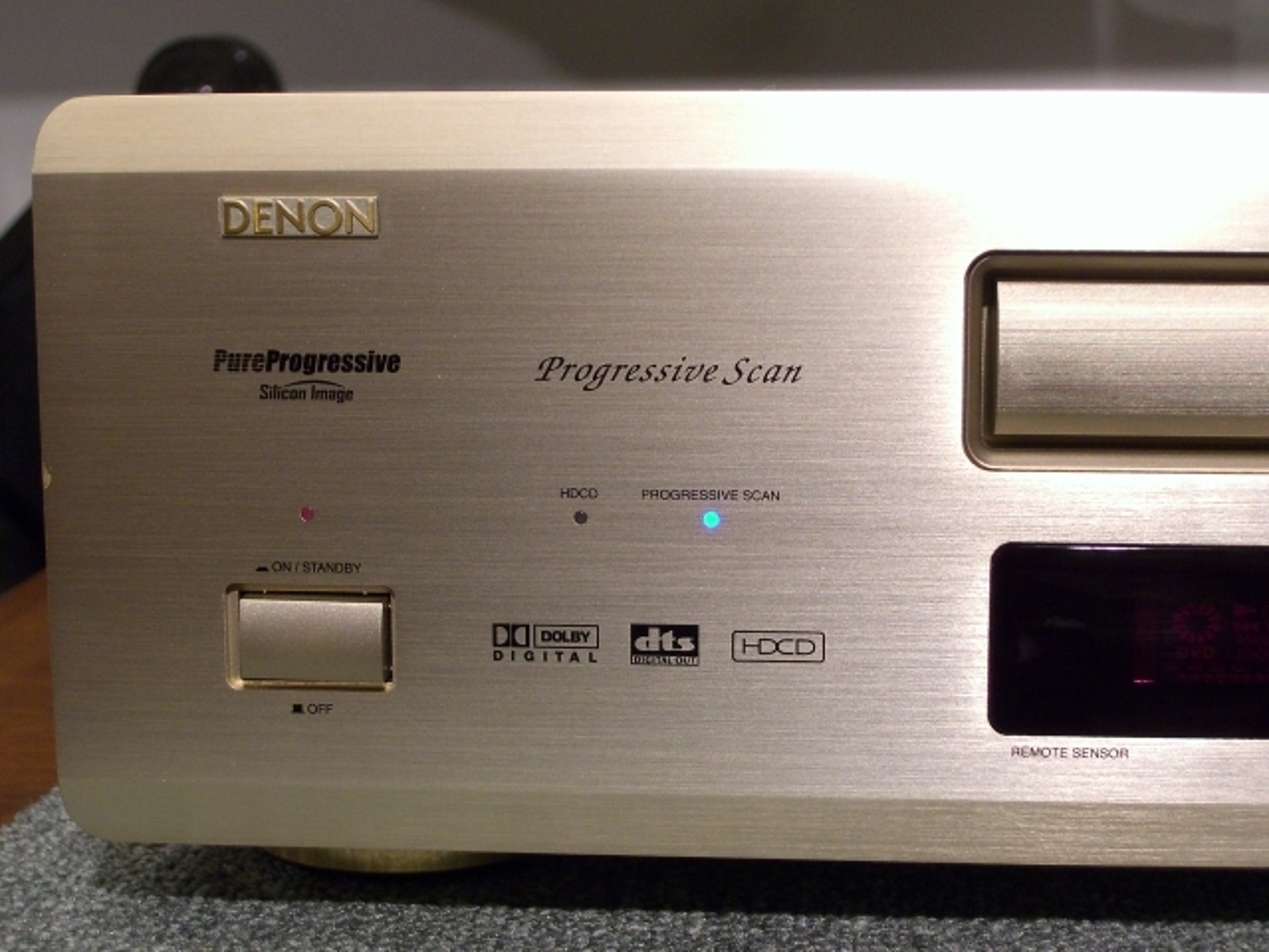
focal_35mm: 68
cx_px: 634
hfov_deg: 28.6
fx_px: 2493
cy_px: 476
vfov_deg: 21.6
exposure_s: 1/40
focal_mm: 14.2
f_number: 4
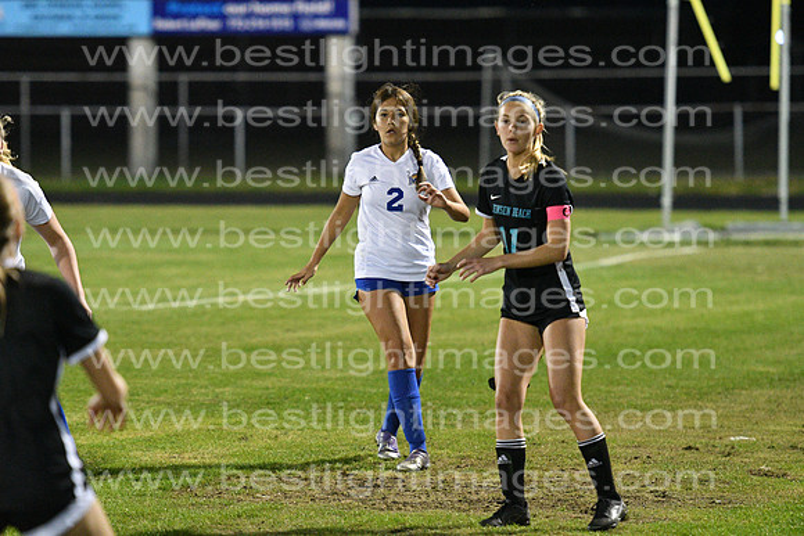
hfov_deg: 8.1
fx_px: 5696
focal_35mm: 255
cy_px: 268
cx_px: 402
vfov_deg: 5.4
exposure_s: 1/800
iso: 8000
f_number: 2.8
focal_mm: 170
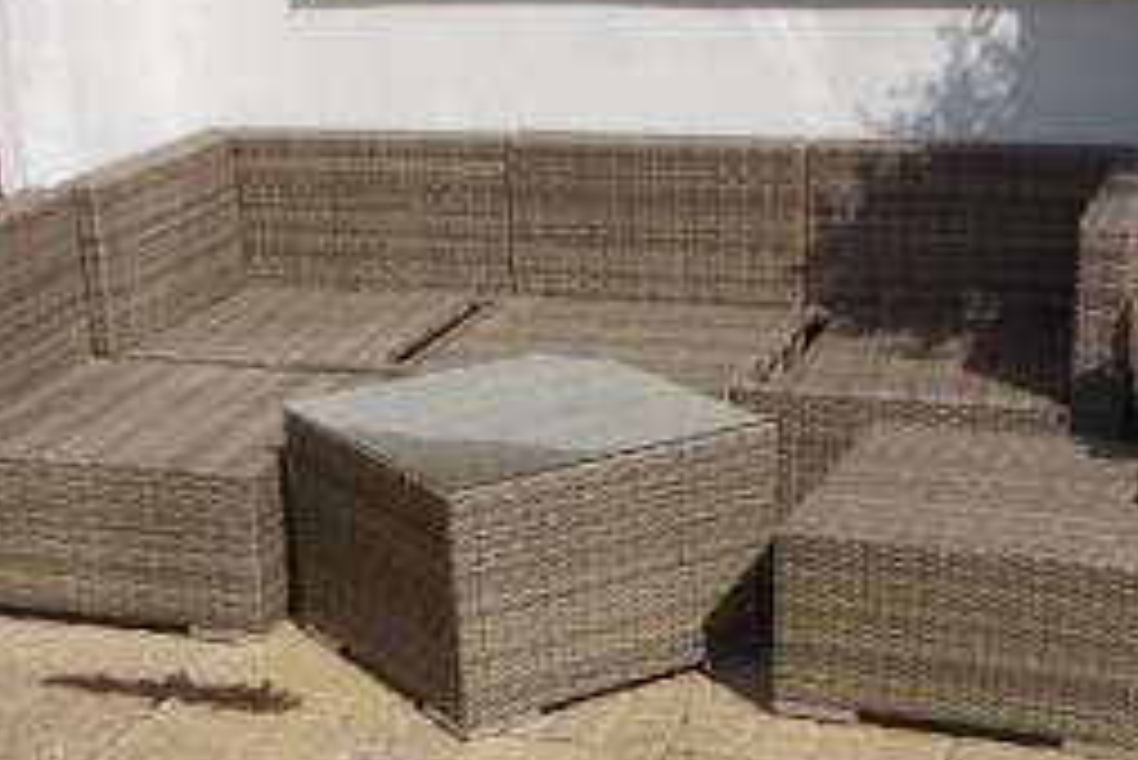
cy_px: 879
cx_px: 605
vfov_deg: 18.6
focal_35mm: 70
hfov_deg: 28.8
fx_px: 2214
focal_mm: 18
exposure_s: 1/400
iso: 100
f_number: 8
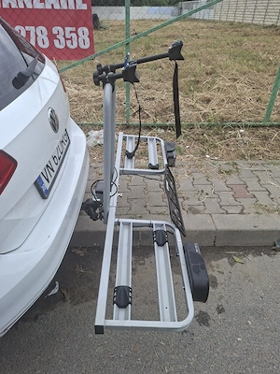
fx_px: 248
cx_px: 140
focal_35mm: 23
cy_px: 187
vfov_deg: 73.9
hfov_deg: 58.9
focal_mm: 5.54
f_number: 1.8
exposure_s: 1/303
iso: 50
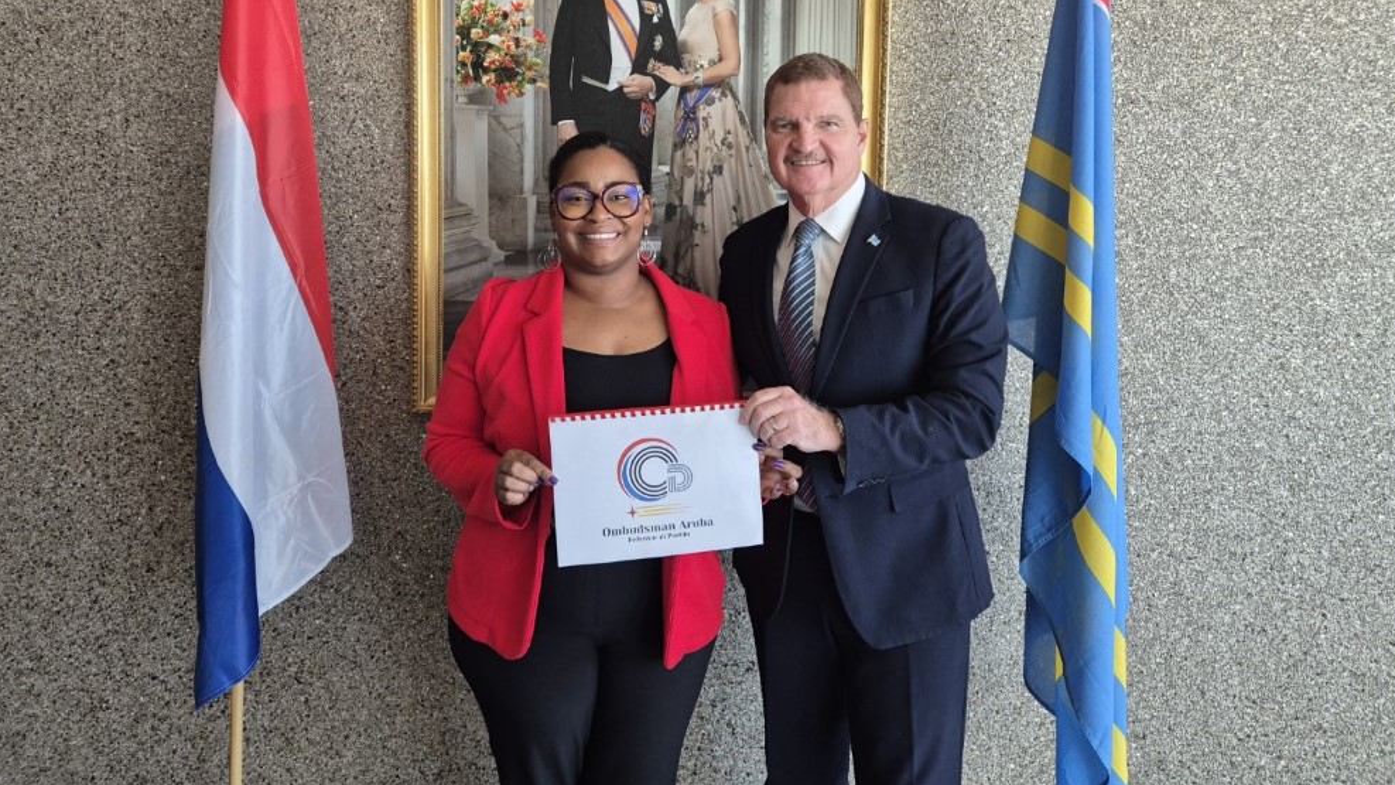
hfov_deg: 71.9
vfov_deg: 43.6
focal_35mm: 26
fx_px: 962
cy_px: 246
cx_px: 693
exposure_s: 1/180
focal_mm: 5.4
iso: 200
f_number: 1.8
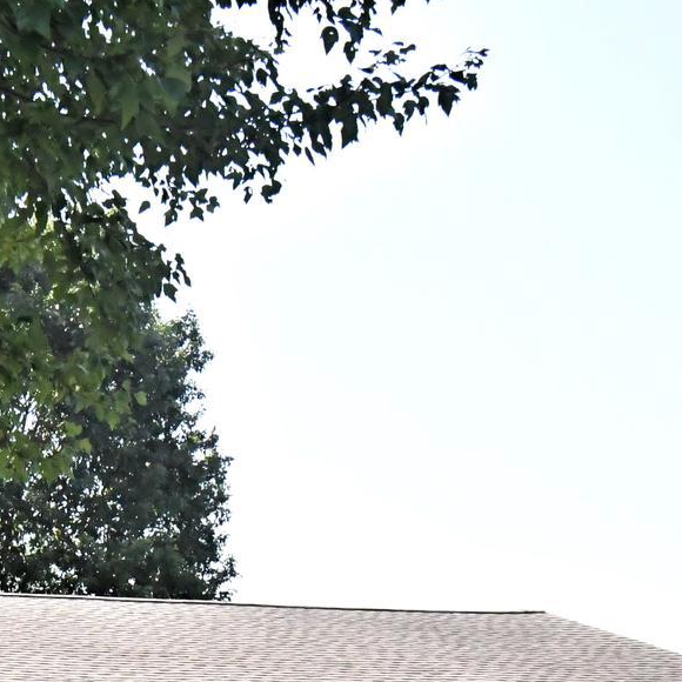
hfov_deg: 18.6
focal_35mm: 90
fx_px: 2006
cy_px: 800
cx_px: -41
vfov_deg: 18.4
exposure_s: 1/5000
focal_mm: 20
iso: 5000
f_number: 7.1
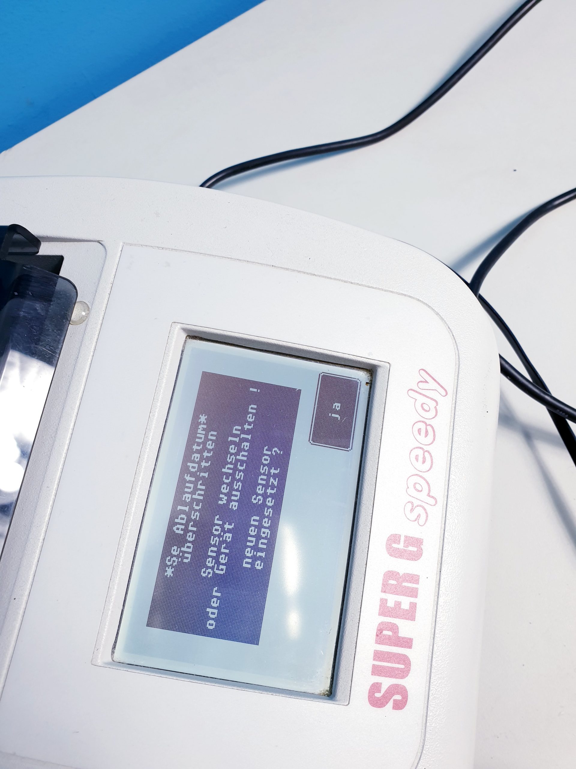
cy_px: 384
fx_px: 577
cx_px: 288
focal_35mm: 26
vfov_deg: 67.3
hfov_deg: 53.1
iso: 100
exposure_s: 1/50
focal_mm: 4.3
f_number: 2.4
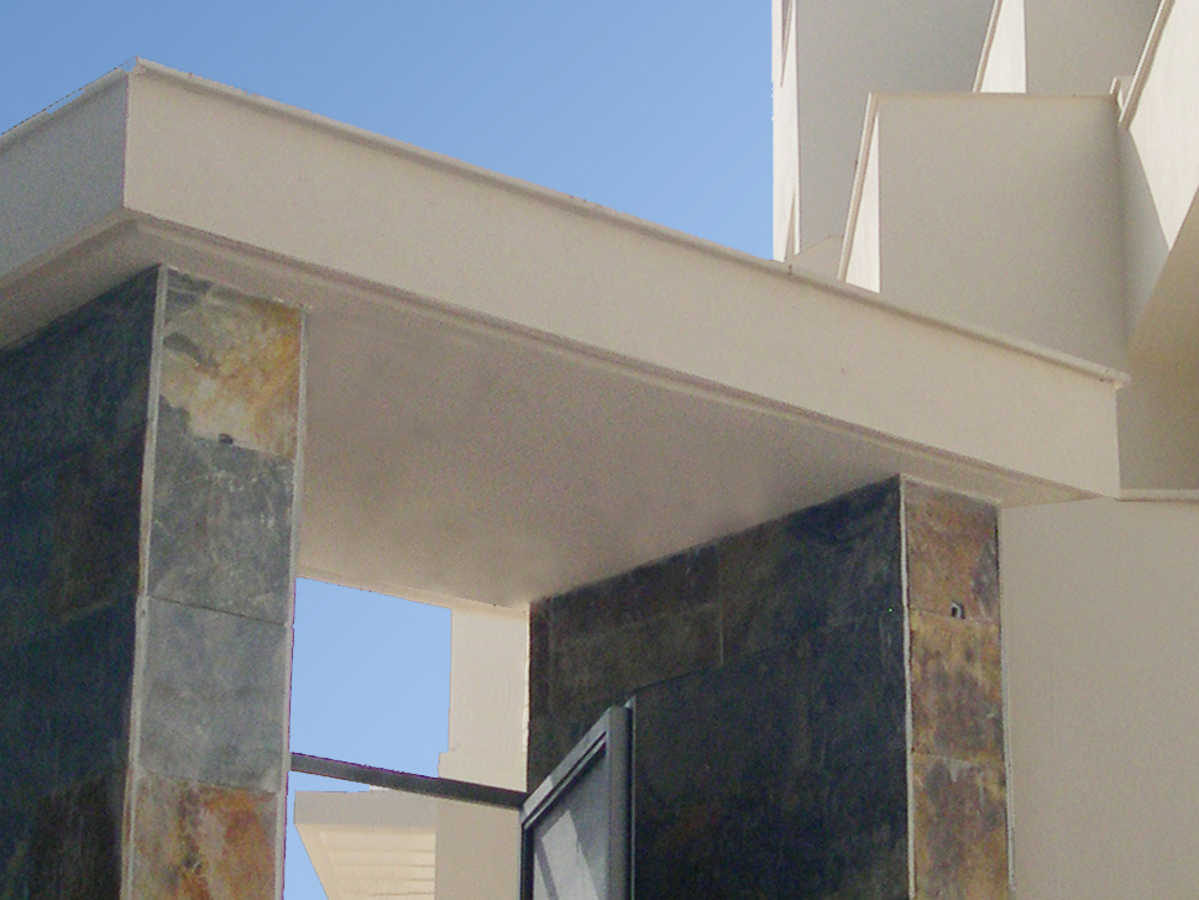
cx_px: 779
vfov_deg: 16.6
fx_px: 3083
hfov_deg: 21.9
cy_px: 425
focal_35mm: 89
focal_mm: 8
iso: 100
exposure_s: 1/382
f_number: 7.6
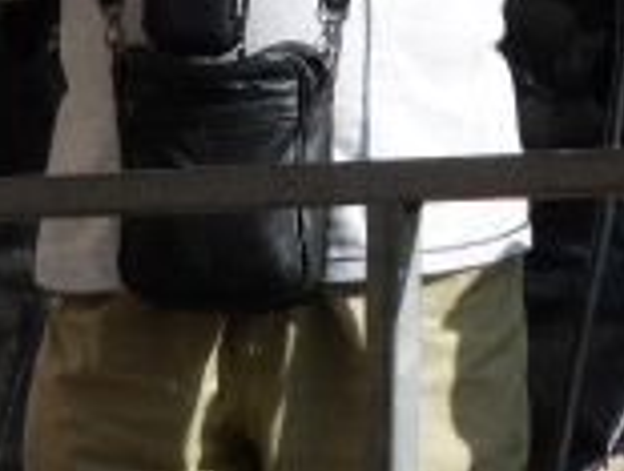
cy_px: -141
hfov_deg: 5.6
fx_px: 6324
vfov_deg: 4.3
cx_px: 205
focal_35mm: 350
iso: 100
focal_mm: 14.2
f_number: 5.1
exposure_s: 1/400
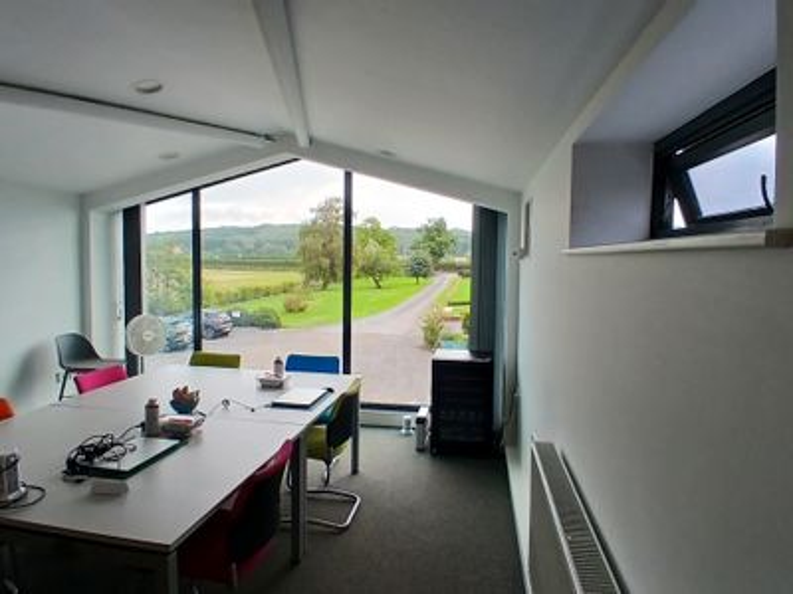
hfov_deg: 91.0
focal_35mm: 17
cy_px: 297
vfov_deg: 74.7
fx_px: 389
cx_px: 396
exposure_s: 1/100
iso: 50
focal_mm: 1.4
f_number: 2.2
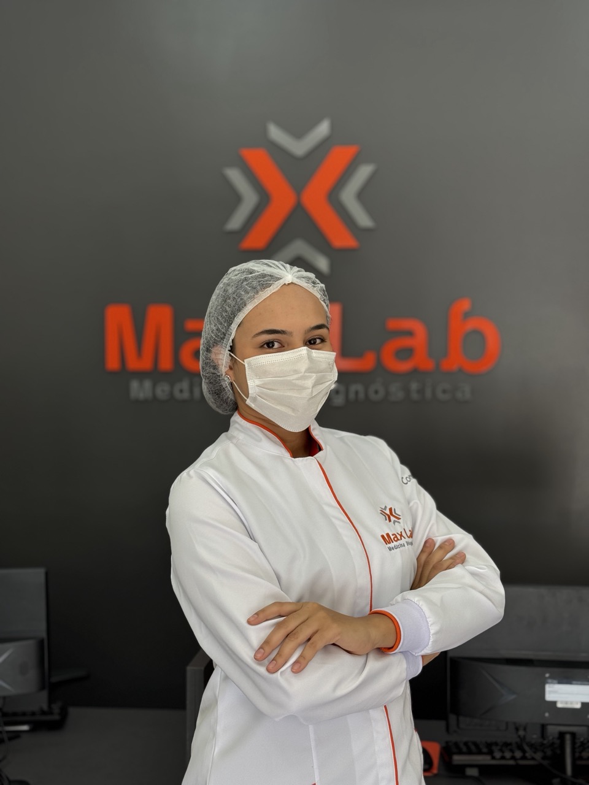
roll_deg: +0.0
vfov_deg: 39.7
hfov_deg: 30.3
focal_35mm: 48
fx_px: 1089
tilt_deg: -3.4
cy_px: 392
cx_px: 294
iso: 50
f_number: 1.78
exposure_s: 1/209
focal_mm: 6.76
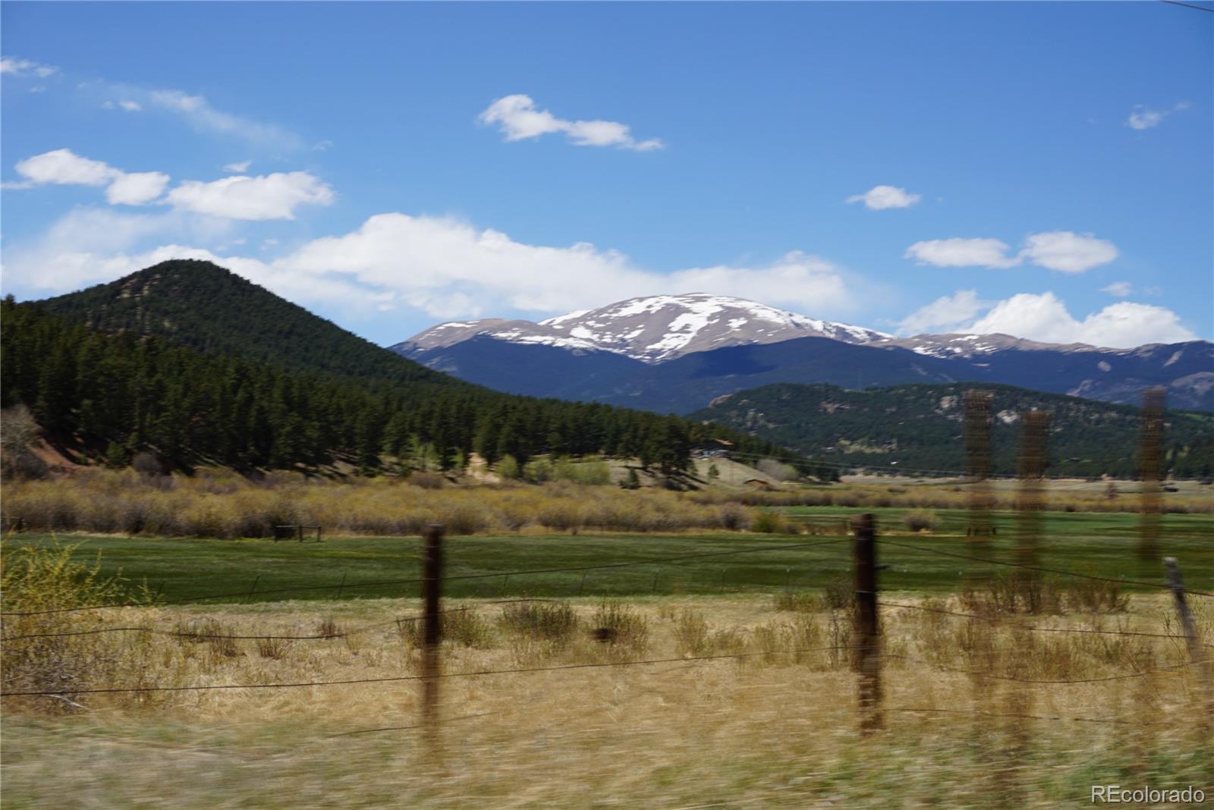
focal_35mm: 62
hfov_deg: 32.6
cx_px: 607
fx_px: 2075
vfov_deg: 22.1
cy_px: 405
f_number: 11
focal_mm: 41
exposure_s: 1/200
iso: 100
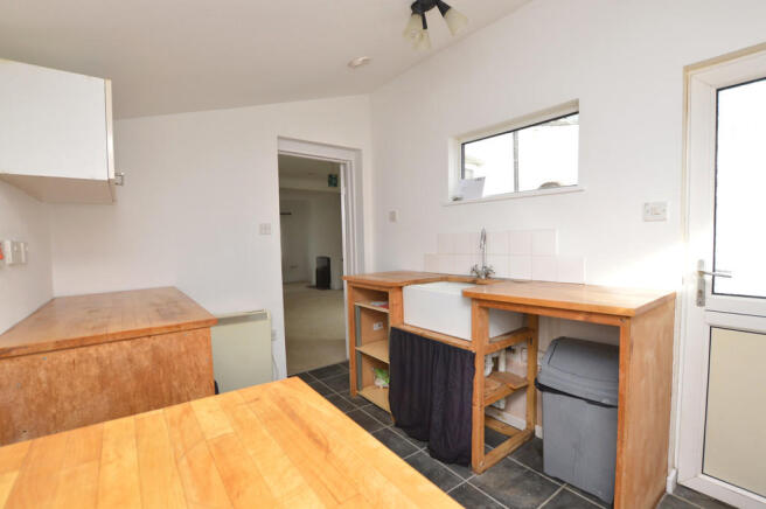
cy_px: 254
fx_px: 319
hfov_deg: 100.4
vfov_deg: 77.2
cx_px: 383
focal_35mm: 15
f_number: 5.6
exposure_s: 1/125
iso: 180
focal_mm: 10
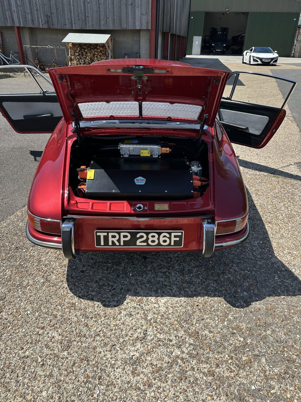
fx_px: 278
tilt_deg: -28.1
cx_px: 150
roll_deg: -1.4
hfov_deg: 56.8
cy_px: 201
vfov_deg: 71.6
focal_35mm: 24
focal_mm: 6.86
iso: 80
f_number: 1.78
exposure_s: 1/2967
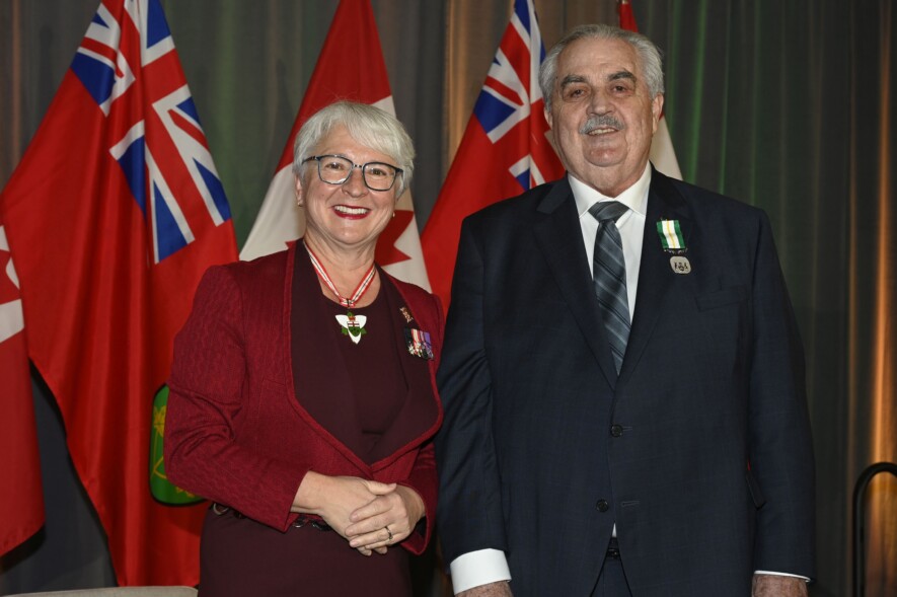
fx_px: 1594
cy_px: 298
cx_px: 448
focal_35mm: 64
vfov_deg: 21.2
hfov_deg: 31.4
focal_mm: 64
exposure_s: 1/80
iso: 1250
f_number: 7.1
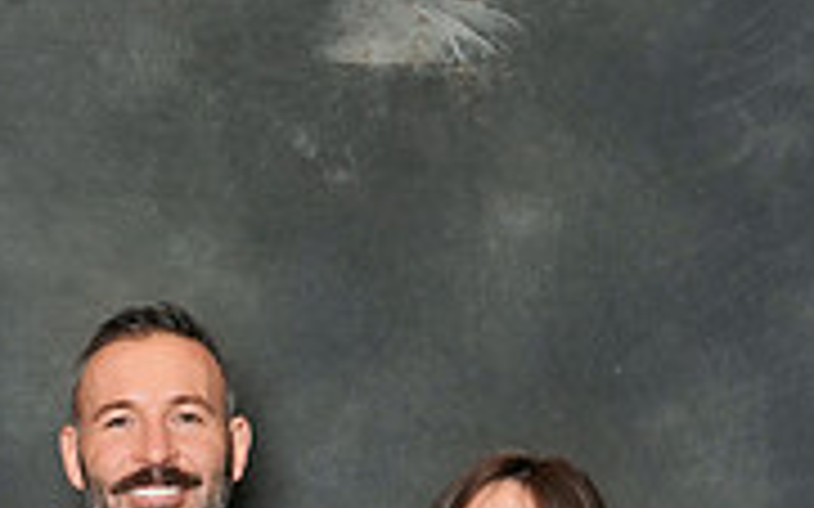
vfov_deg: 9.6
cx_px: 148
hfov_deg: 16.1
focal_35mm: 129
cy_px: 953
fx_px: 2861
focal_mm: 34
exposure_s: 1/125
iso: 1250
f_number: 11
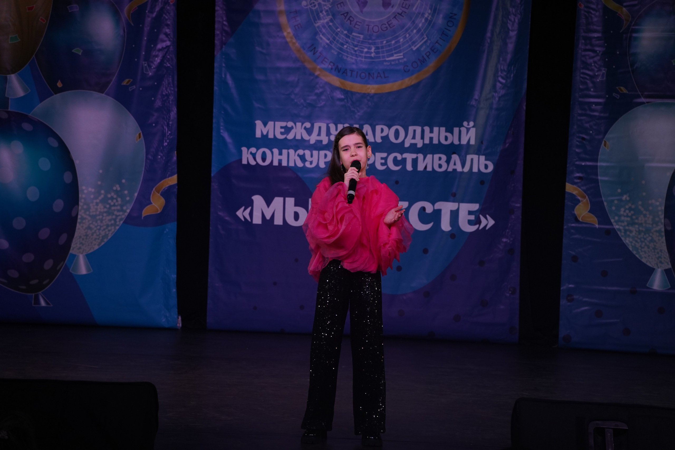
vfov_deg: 10.4
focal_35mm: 132
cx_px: 338
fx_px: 2475
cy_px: 225
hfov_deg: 15.5
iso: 1600
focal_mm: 132
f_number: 5.6
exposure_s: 1/250
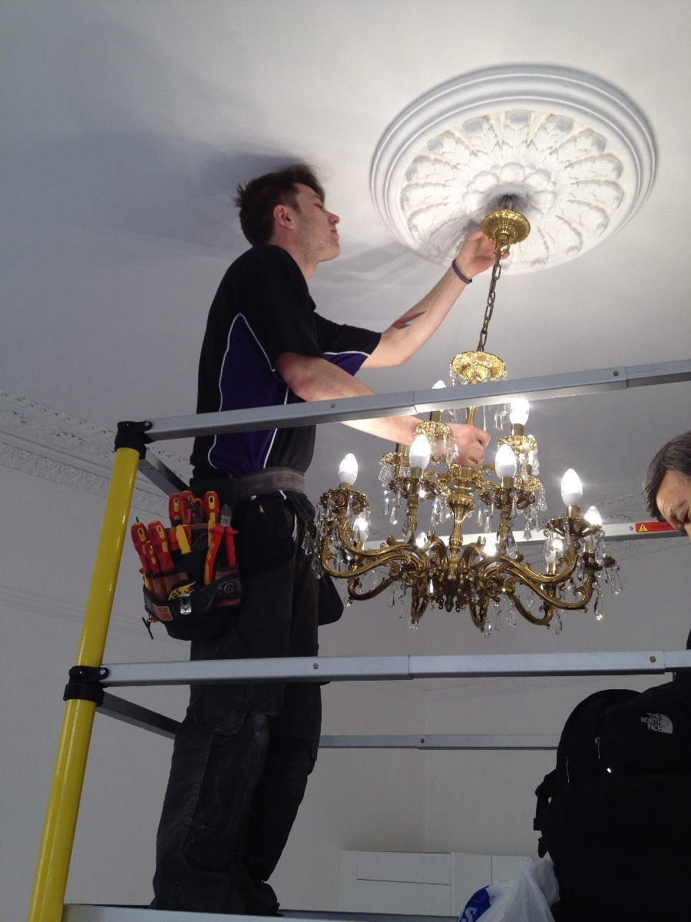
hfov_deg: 40.7
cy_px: 461
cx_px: 346
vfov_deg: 52.6
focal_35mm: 35
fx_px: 932
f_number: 2.4
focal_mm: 4.28
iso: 64
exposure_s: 1/120
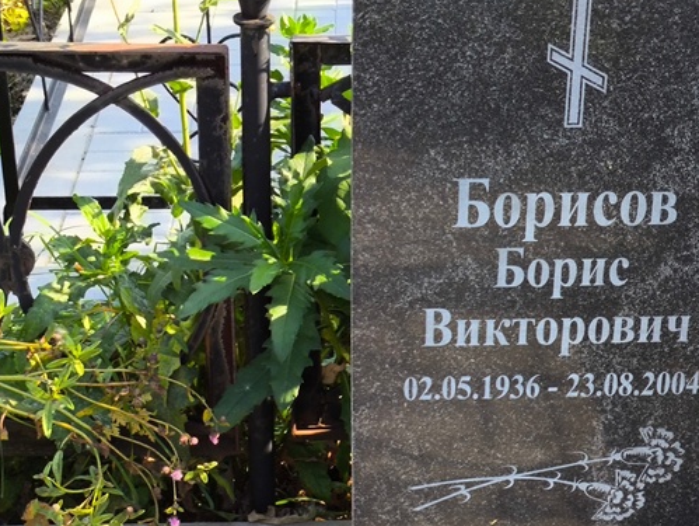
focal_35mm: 80
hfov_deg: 24.4
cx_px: 417
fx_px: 1617
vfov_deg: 18.4
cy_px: 323
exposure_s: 1/328
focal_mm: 4.71
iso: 50
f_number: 1.7
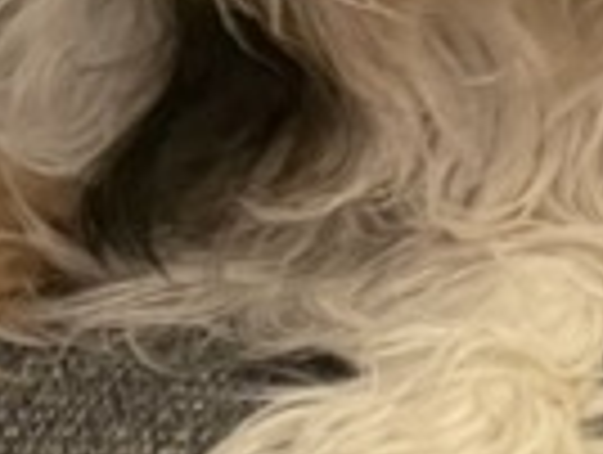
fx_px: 3455
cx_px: 1467
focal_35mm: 198
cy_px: -283
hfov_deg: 9.0
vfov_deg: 7.4
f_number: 1.6
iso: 500
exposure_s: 1/40
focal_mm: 4.2
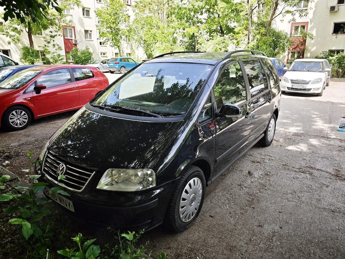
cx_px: 172
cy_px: 130
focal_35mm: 23
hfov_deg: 73.9
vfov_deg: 58.9
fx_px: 229
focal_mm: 6.62
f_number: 1.67
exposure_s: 1/1475
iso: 200
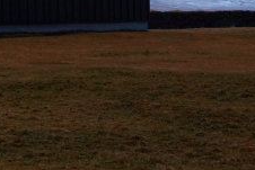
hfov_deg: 14.5
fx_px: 978
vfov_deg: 9.6
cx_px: -30
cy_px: -105
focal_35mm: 138
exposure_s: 1/60
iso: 1250
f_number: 4.5
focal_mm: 26
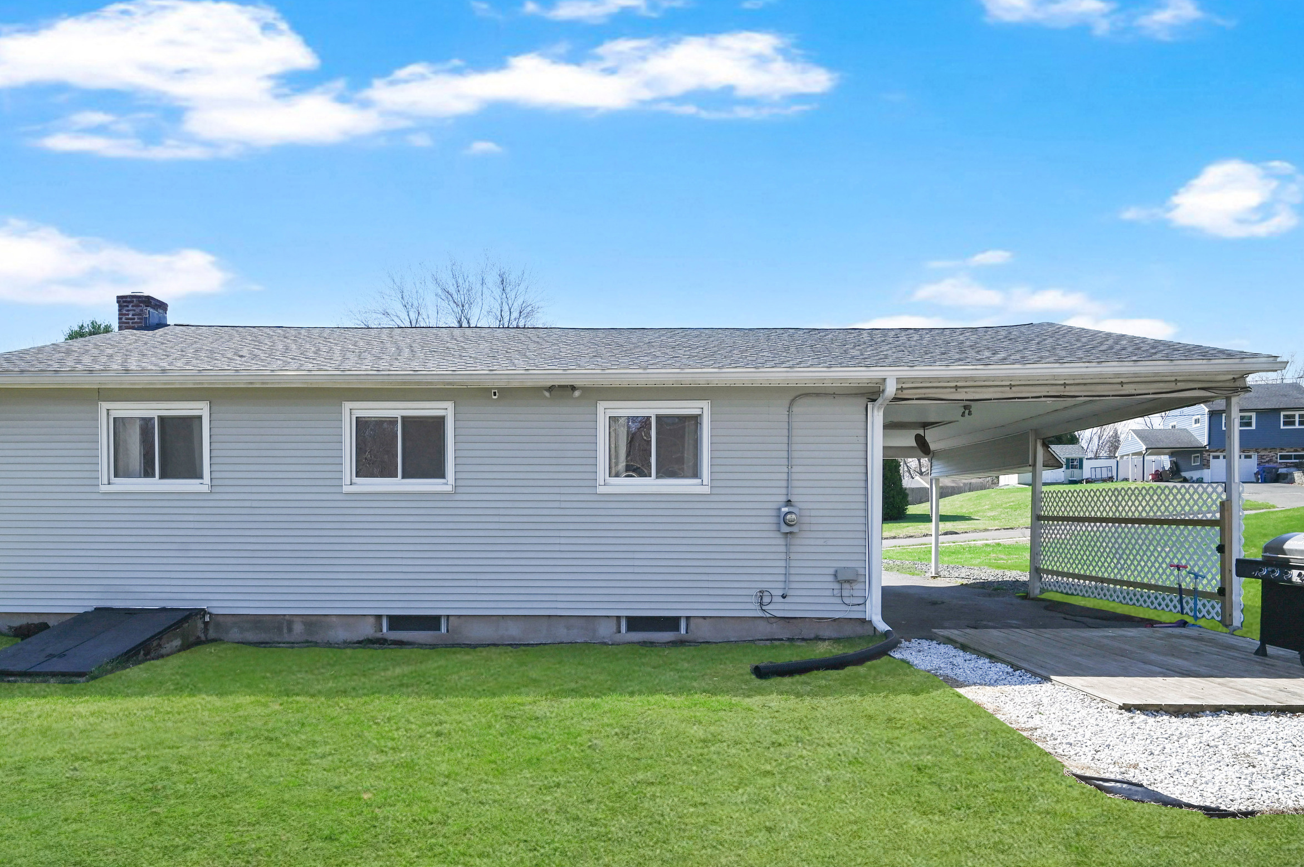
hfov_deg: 81.1
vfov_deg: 59.0
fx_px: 760
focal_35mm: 21
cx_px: 610
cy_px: 515
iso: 400
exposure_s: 1/800
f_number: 8
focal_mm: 16
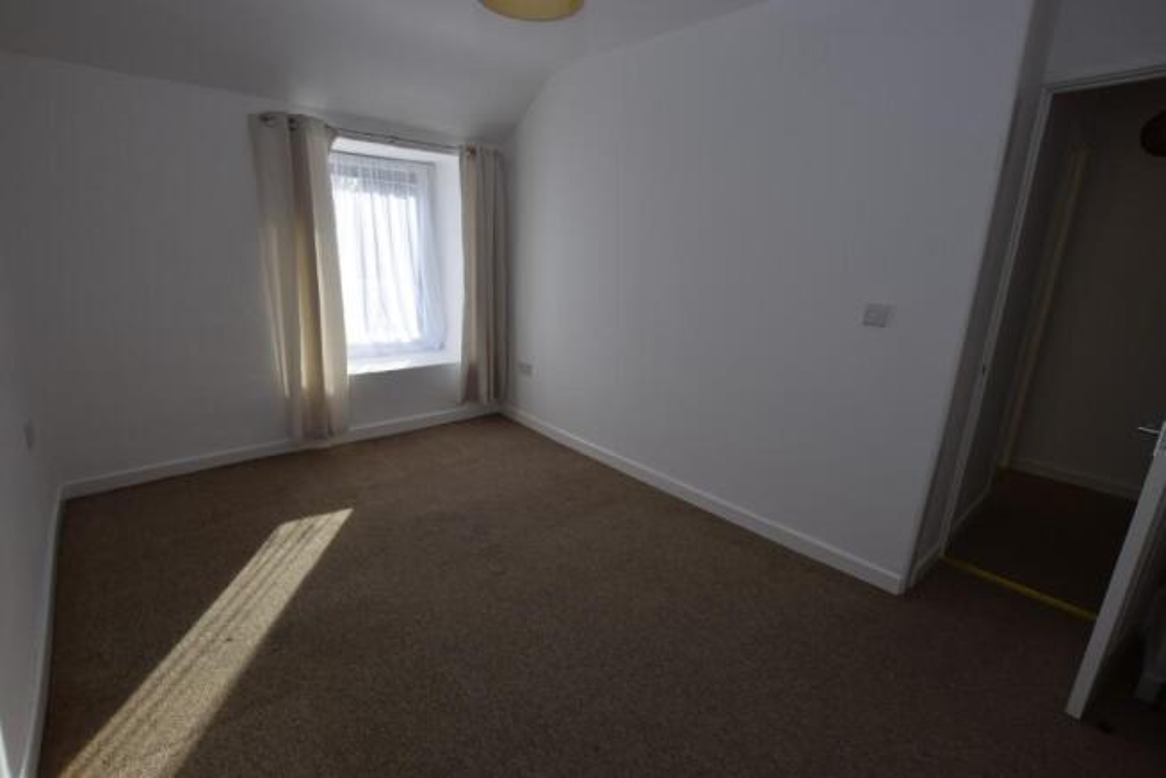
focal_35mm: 16
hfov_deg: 95.0
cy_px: 389
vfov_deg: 72.1
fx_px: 535
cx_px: 583
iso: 100
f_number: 5.6
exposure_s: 1/125
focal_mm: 11
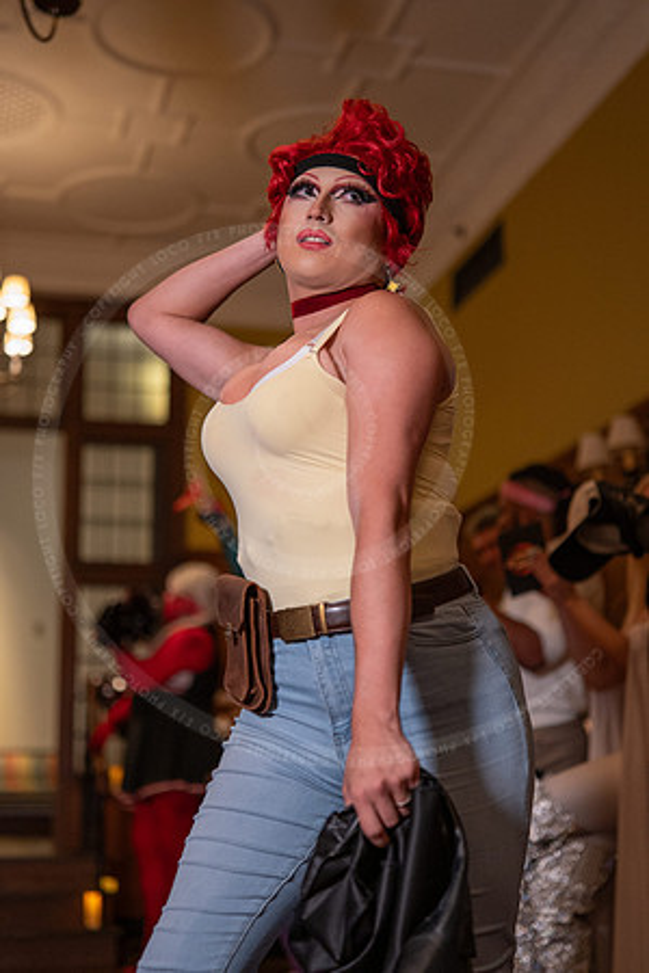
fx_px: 1406
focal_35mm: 52
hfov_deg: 26.0
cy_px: 486
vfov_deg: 38.2
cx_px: 324
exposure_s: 1/320
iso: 1100
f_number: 1.2
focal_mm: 35
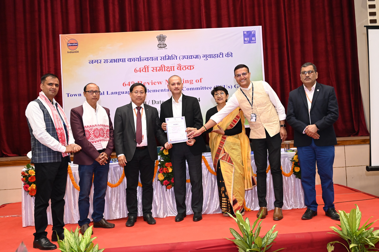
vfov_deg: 40.5
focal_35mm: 32
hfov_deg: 58.0
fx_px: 342
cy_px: 126
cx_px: 190
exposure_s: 1/125
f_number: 4
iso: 2500
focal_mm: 32.5
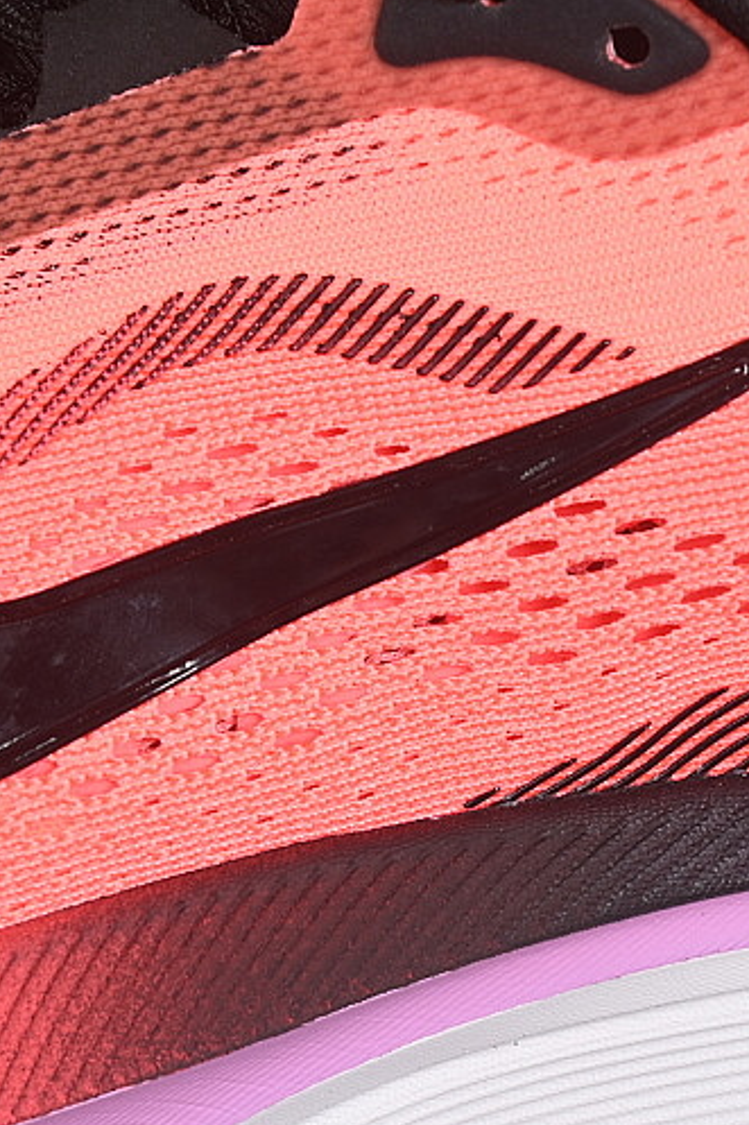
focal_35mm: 163
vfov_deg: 12.6
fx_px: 5090
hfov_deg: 8.4
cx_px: 405
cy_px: 507
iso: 160
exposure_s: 1/60
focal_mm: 50
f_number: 7.1
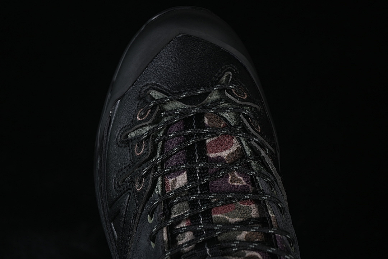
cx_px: 194
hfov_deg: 27.0
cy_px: 130
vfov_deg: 18.2
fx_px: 808
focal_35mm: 75
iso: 160
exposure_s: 1/50
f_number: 6.3
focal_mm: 50
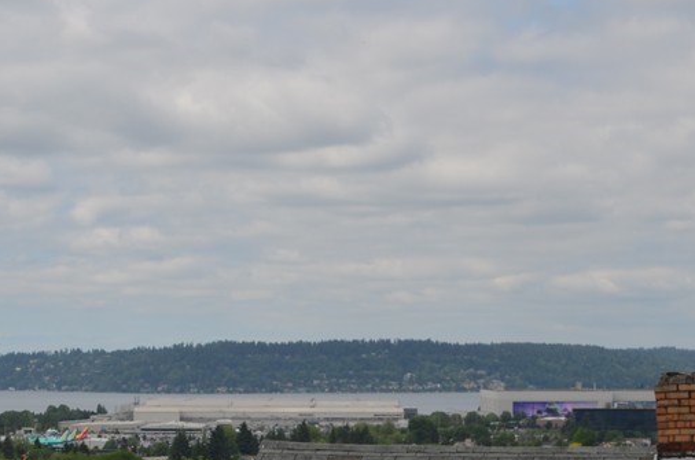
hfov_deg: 17.8
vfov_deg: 12.1
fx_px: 2178
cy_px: 234
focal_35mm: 113
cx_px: 41
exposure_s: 1/250
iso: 100
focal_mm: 35
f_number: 8
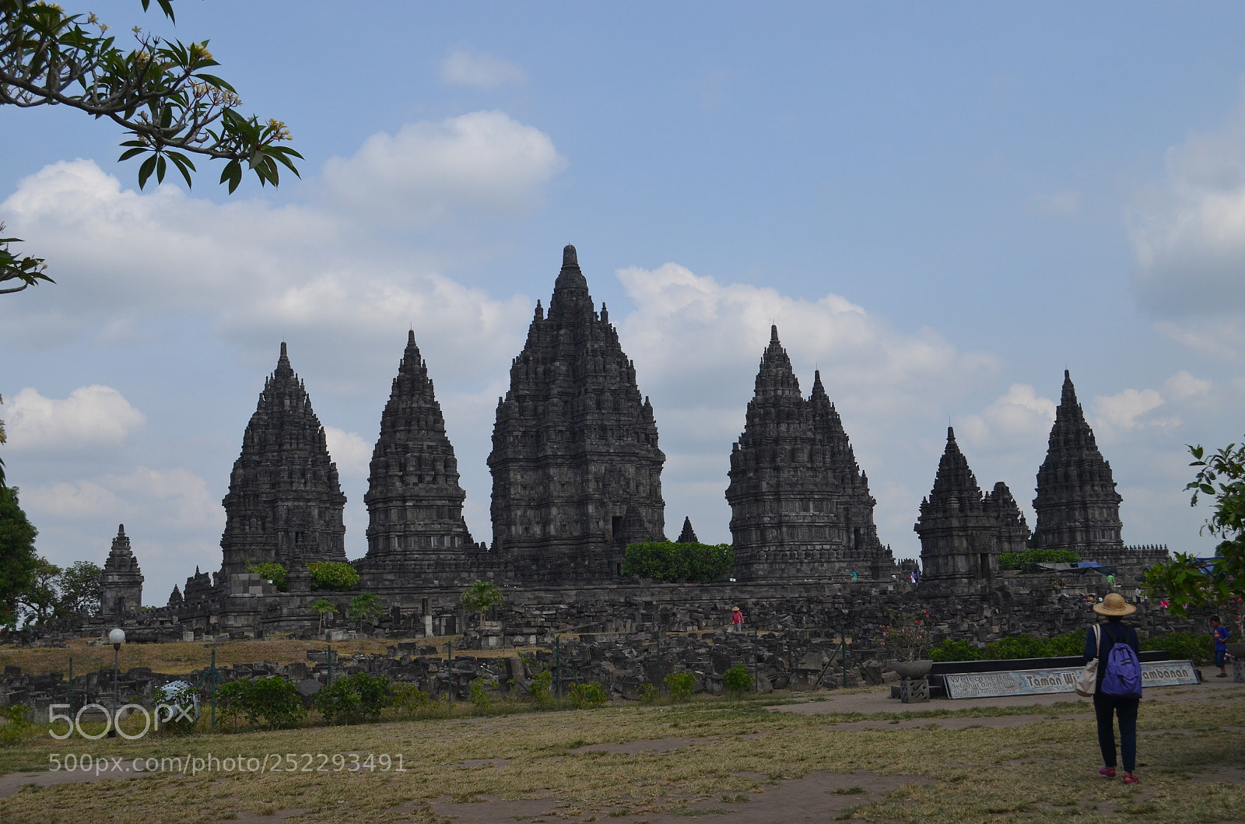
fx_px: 1501
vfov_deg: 30.7
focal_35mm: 44
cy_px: 412
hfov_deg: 45.1
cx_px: 622
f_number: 7.1
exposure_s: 1/1600
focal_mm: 29
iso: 400
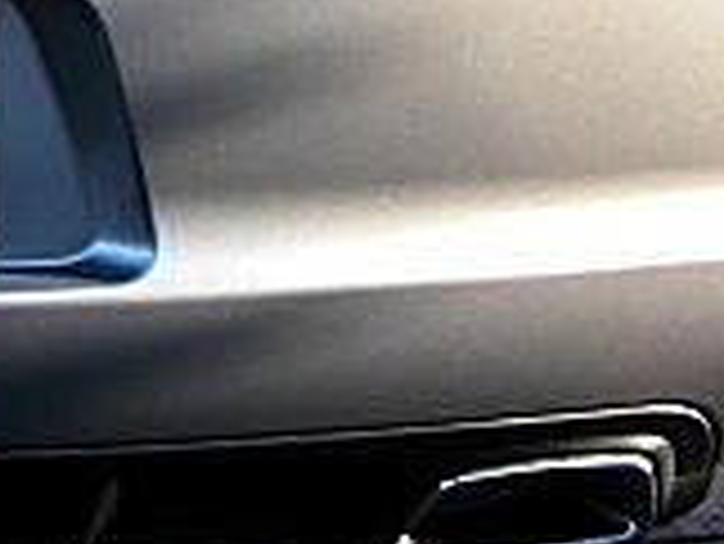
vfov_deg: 10.2
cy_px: -184
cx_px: -279
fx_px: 2993
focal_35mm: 143
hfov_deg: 13.2
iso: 50
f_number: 2.8
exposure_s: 1/160
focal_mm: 6.3
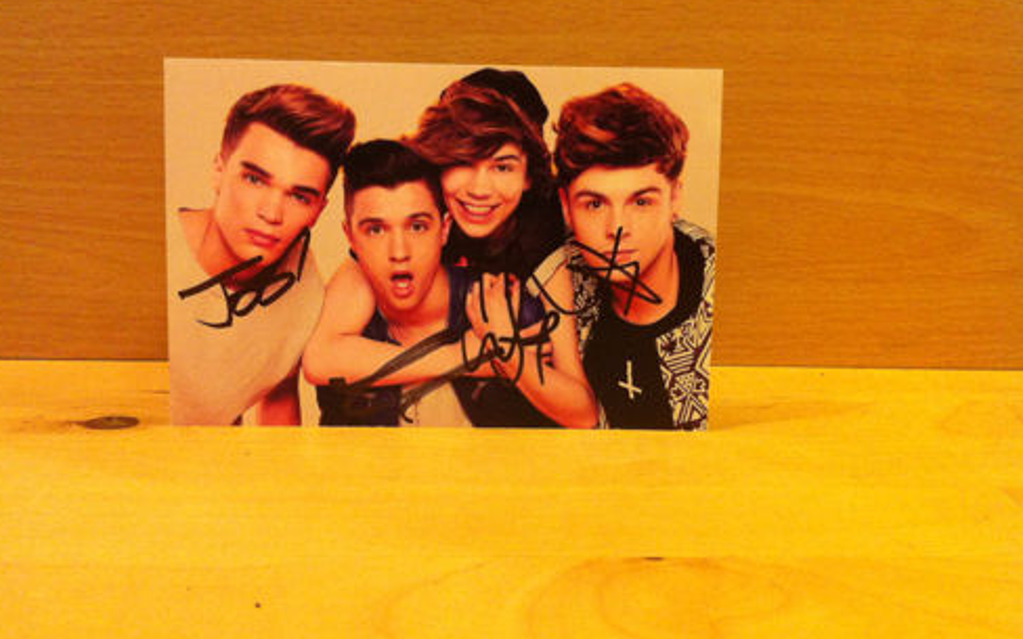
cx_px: 509
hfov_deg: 51.5
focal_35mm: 38
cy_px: 296
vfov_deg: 33.6
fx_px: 1059
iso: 250
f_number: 2.8
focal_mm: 3.85
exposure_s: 1/15
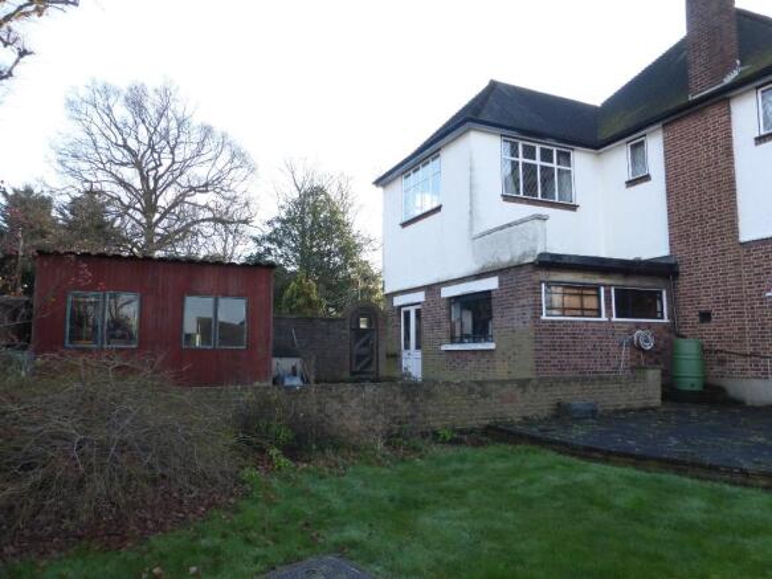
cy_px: 290
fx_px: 535
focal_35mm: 24
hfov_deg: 71.6
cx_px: 386
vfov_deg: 56.8
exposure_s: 1/100
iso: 100
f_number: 4
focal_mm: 4.3
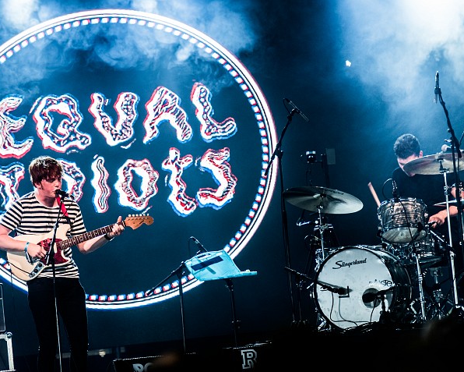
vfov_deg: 5.5
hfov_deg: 6.9
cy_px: 186
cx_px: 211
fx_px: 3854
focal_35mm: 281
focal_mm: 165
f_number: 2.8
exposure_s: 1/125
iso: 800
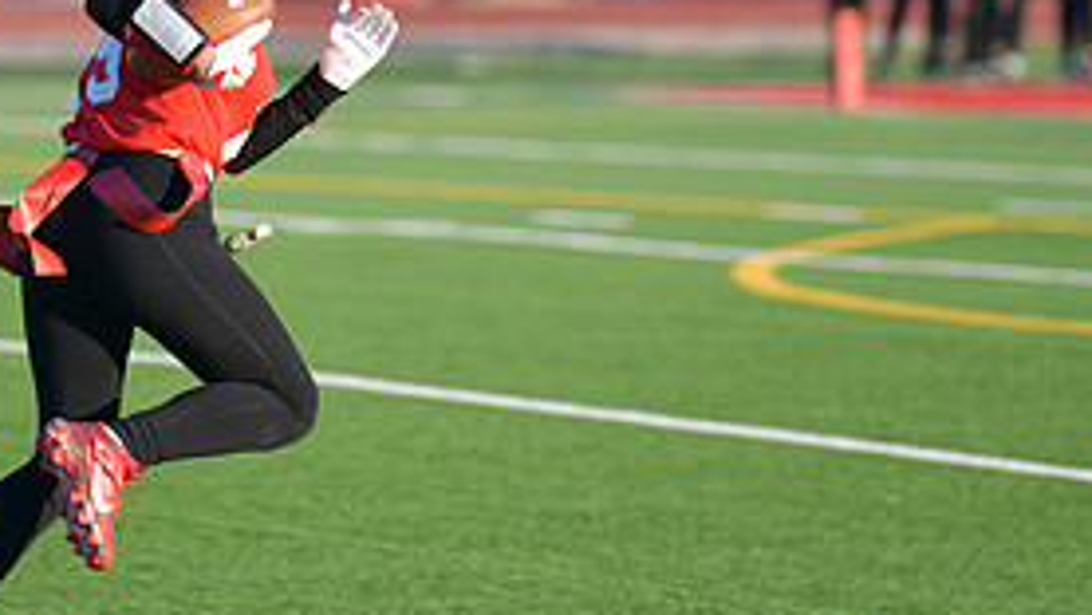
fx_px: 10804
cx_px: 327
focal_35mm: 373
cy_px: 112
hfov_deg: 5.8
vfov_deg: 3.3
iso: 72
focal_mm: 170
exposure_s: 1/800
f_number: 2.8
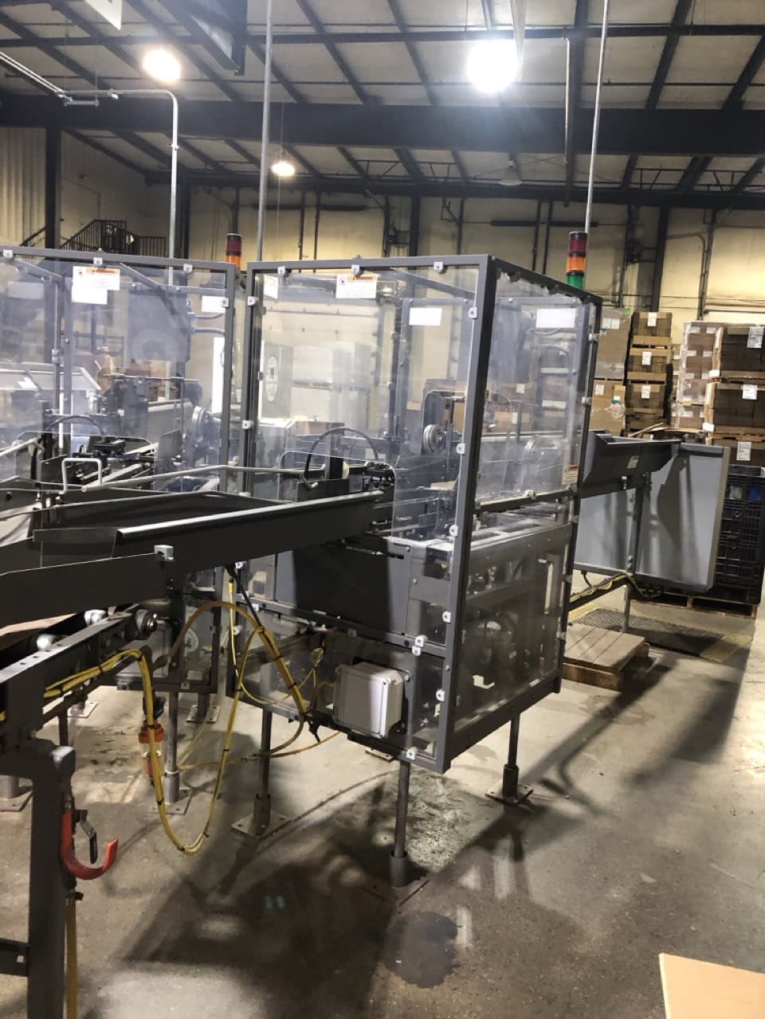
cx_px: 382
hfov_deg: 49.7
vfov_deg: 63.4
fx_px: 825
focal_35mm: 28
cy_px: 510
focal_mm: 4
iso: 100
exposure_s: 1/15
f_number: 1.8
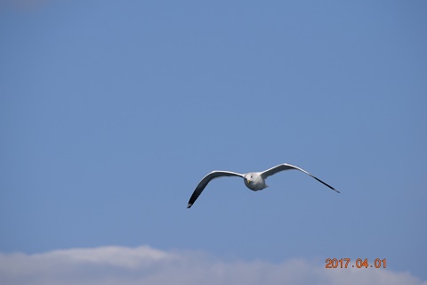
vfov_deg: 4.6
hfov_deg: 6.9
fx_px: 3558
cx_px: 214
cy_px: 142
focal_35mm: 300
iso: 200
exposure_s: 1/1250
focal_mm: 200
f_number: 8
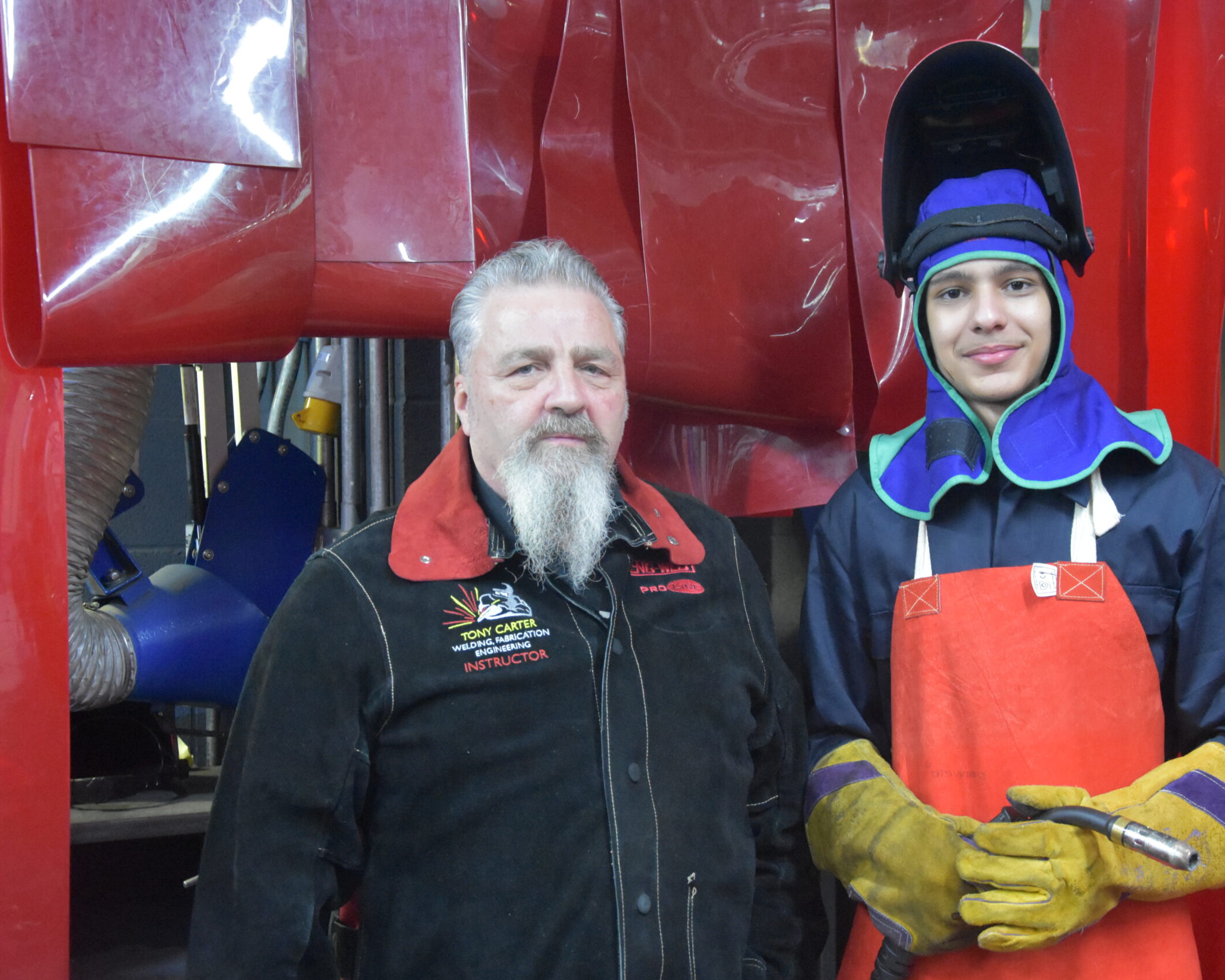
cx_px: 736
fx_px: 2103
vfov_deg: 26.2
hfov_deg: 32.4
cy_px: 489
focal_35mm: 58
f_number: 4.2
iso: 6400
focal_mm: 34
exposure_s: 1/60
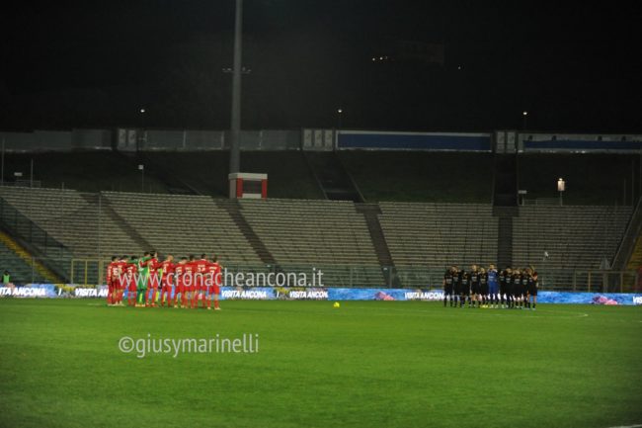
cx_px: 321
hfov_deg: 21.5
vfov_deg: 14.4
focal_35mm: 95
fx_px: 1694
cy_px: 214
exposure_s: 1/1000
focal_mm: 95
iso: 4000
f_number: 2.8
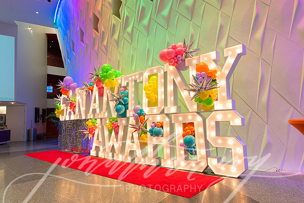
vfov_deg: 53.2
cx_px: 152
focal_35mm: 24
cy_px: 102
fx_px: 203
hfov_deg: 73.7
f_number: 4
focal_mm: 24
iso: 640
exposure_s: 1/100
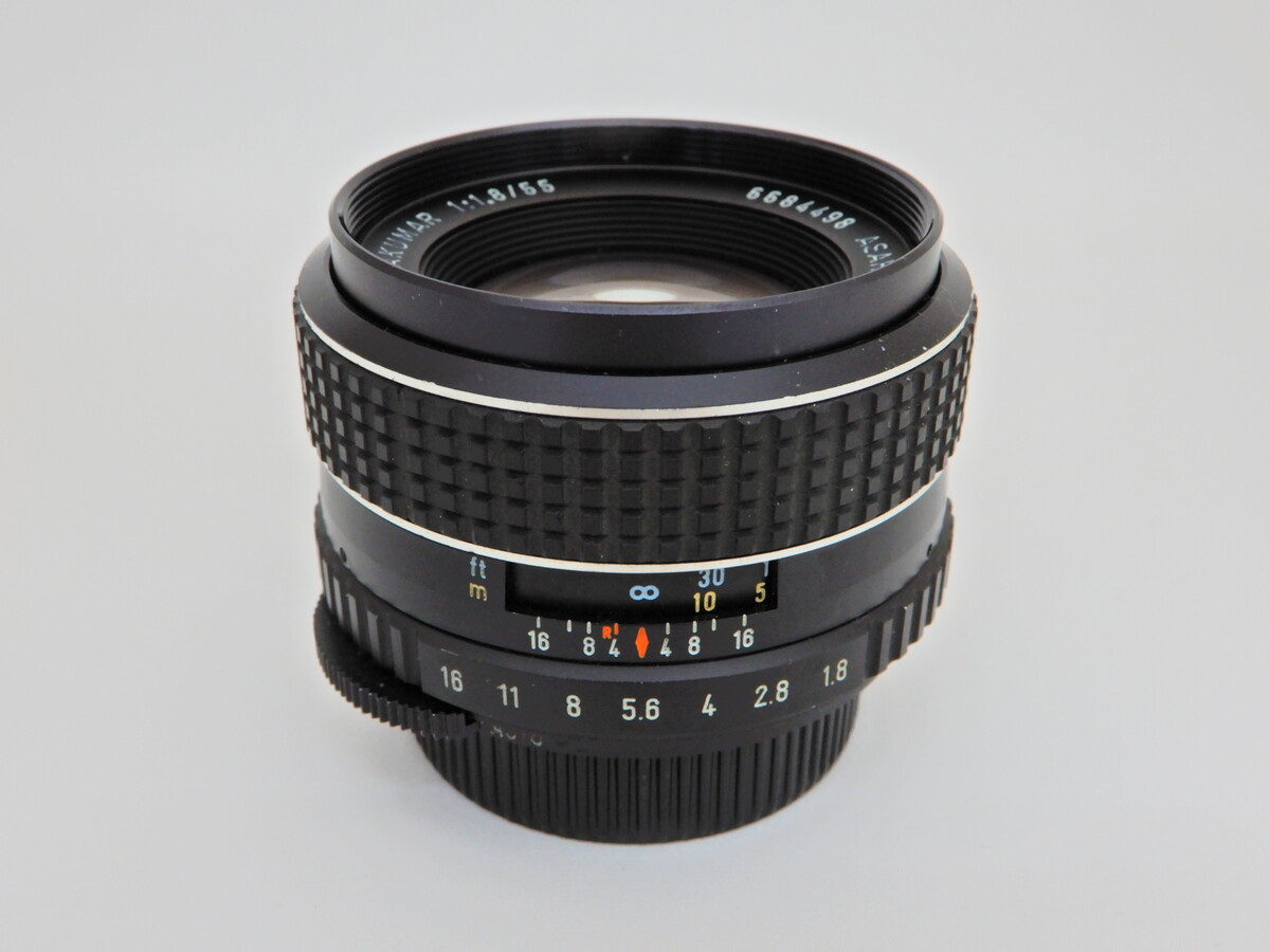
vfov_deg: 37.7
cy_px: 476
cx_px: 635
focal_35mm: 38
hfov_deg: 49.0
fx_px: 1394
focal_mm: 6.8
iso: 220
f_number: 4.5
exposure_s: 1/25
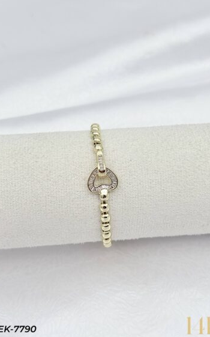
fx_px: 477
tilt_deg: -46.4
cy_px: 170
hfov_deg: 24.8
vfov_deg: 38.9
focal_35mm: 52
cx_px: 103
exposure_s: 1/1307
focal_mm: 6.76
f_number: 1.78
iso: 64
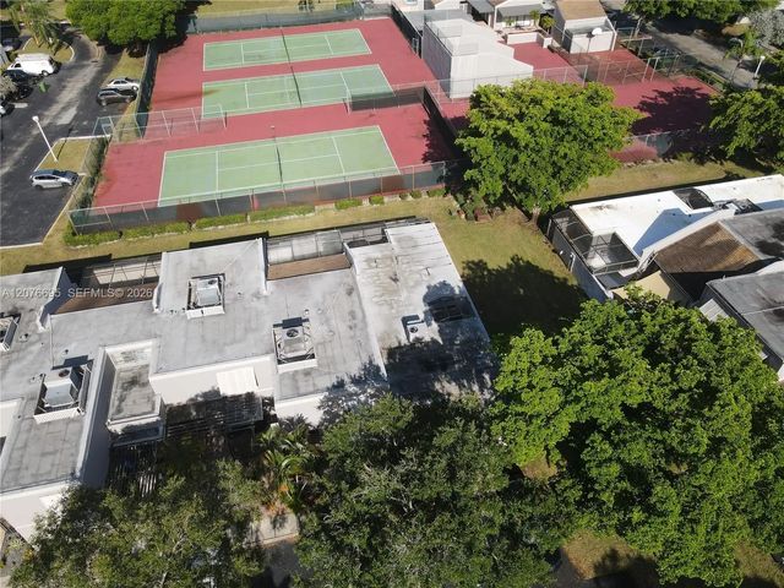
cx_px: 392
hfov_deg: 71.6
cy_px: 294
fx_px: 544
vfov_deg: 56.8
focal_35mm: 24
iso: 100
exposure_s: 1/640
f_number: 2.8
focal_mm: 4.5
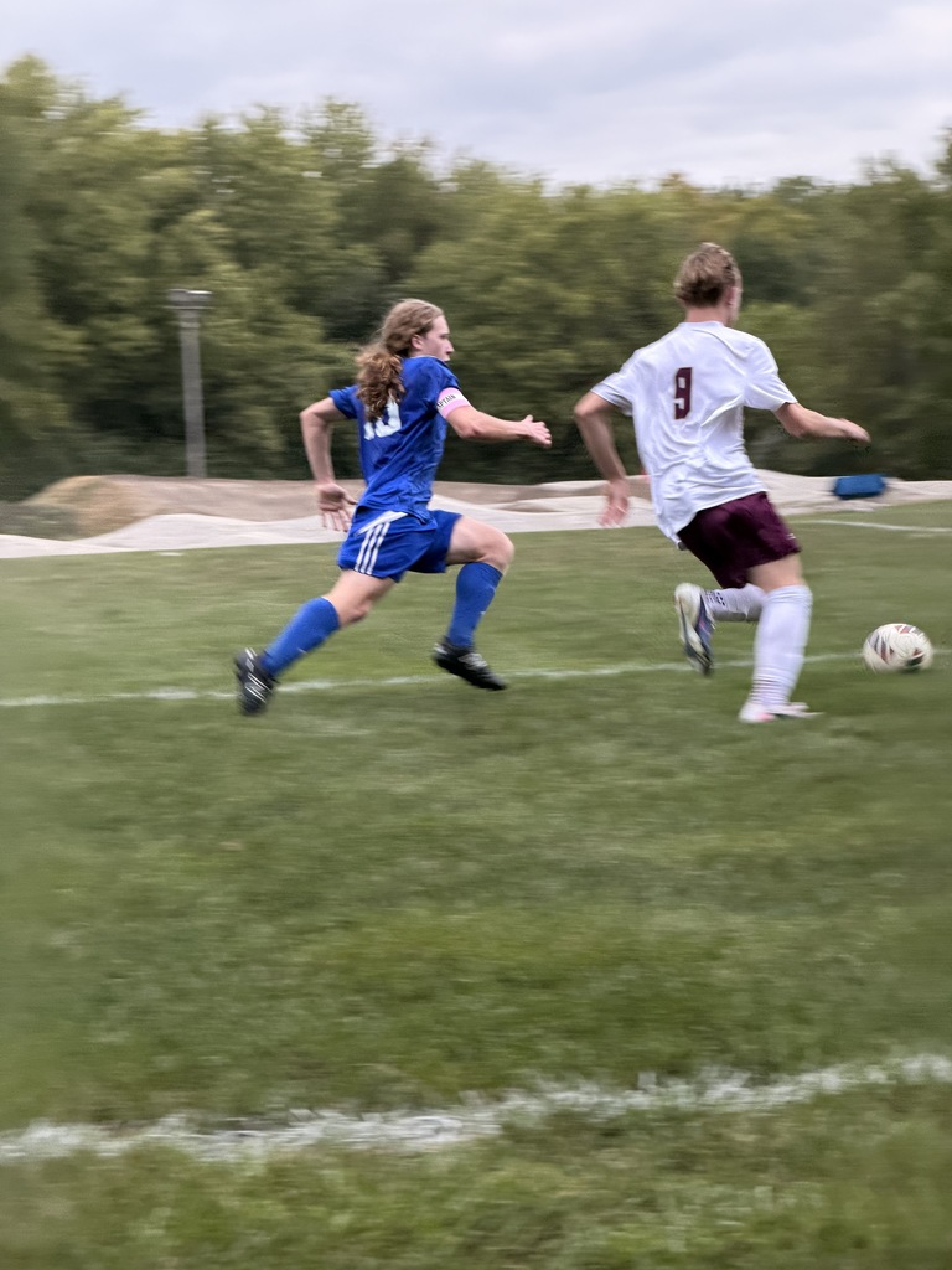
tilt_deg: -4.3
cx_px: 476
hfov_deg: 14.8
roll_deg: +2.1
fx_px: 3667
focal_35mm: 100
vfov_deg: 19.6
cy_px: 635
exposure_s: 1/121
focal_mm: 16.89
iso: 250
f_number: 2.8
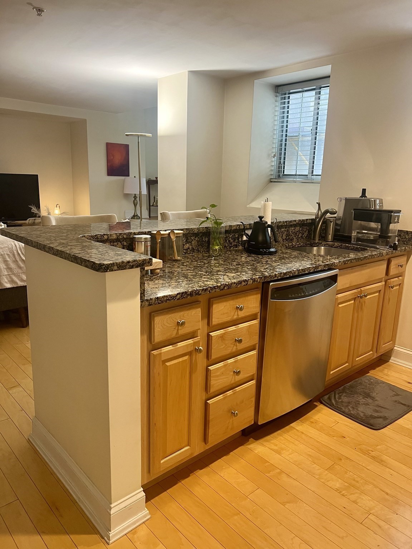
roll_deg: -1.4
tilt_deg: -12.4
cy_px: 274
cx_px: 206
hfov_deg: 53.1
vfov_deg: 67.3
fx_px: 413
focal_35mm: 26
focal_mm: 5.7
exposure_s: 1/60
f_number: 1.5
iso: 160
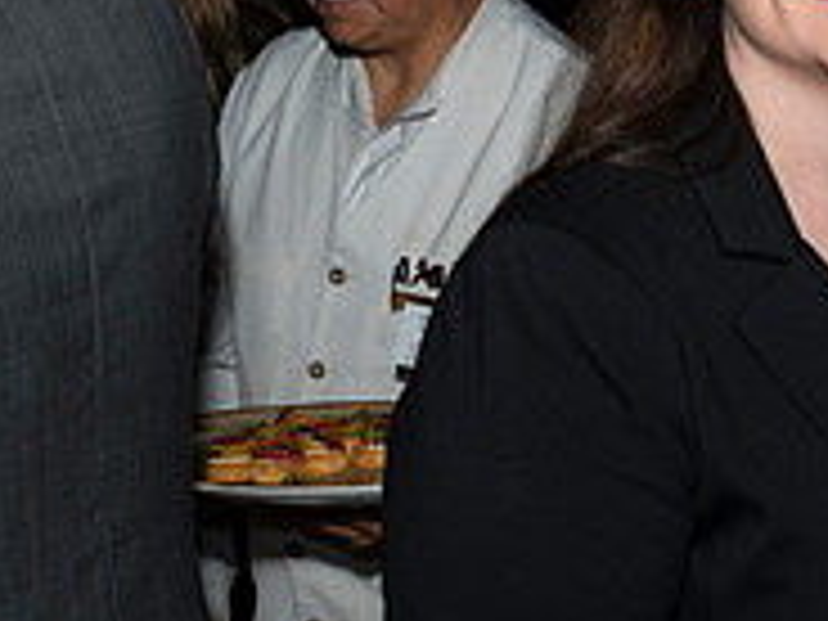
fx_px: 2320
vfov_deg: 15.2
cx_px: 1080
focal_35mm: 97
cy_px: 277
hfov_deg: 18.8
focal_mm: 32
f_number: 5.6
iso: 1250
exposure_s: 1/125
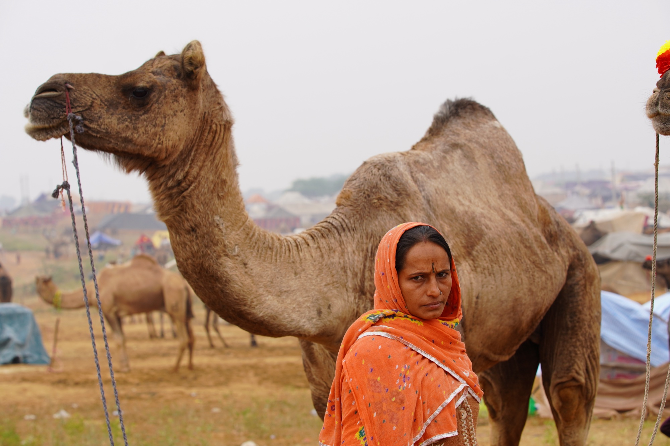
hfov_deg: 24.6
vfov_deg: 16.6
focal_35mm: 82
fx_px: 1535
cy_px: 223
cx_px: 335
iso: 100
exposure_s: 1/200
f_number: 5
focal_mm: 55
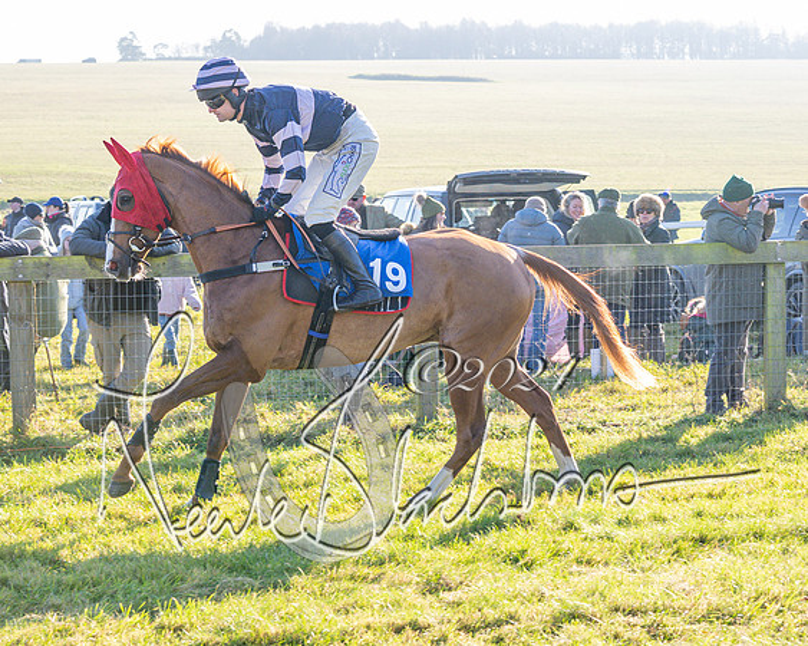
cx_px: 566
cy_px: 320
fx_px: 2292
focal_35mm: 96
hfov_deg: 19.9
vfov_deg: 16.0
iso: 640
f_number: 4
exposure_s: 1/1000
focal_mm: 49
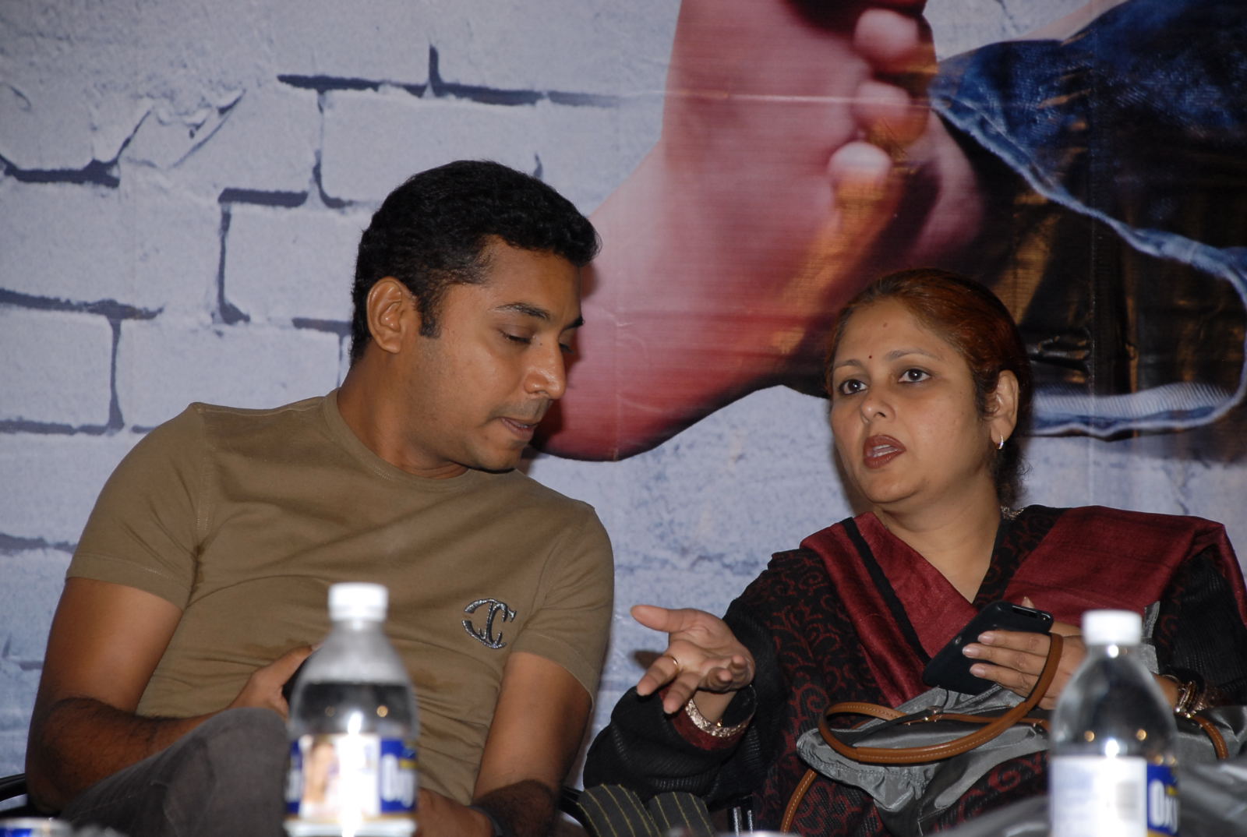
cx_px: 624
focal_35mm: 158
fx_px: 5467
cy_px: 418
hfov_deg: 13.0
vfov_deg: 8.8
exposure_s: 1/100
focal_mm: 105
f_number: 5.6
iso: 400
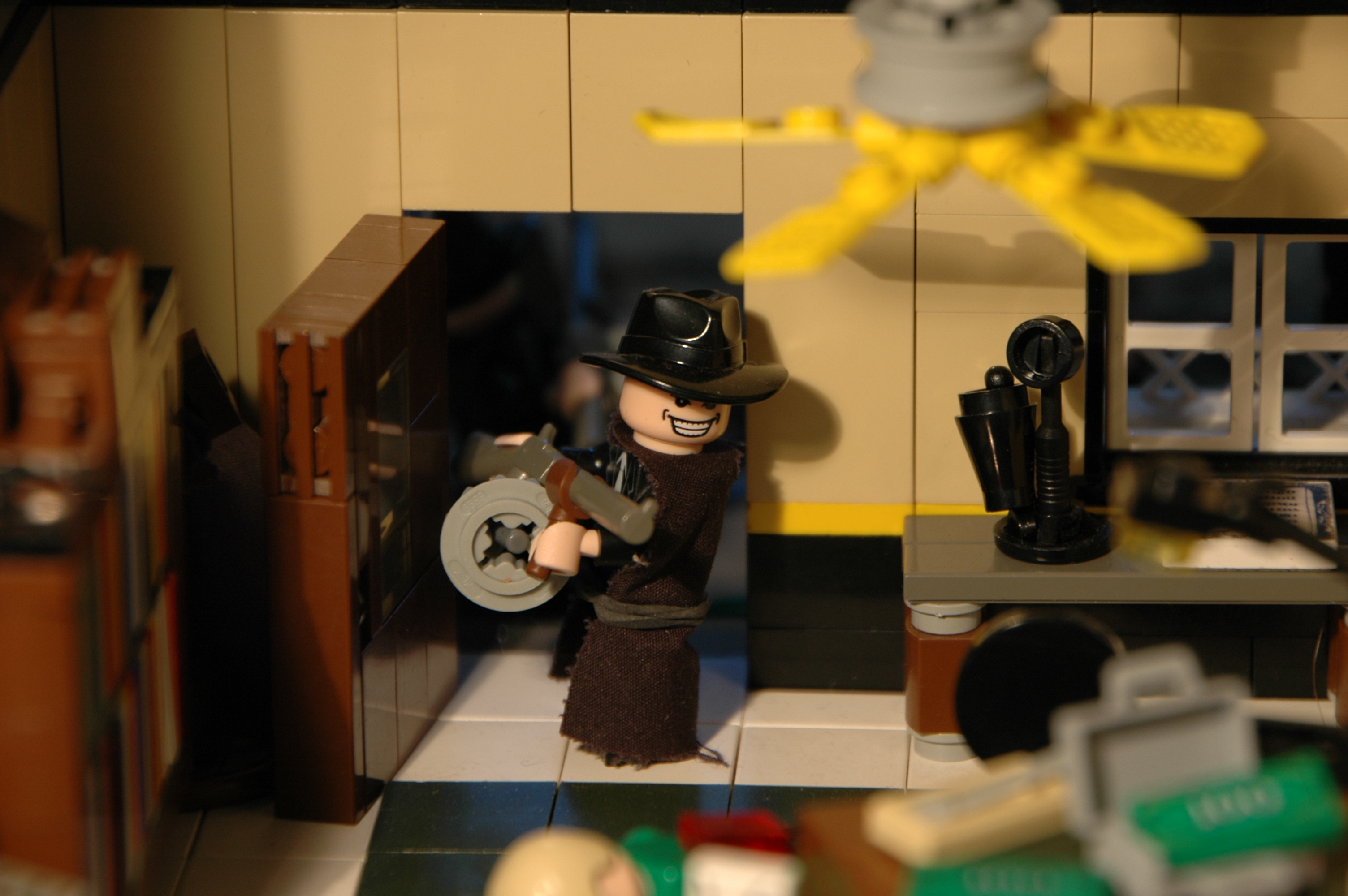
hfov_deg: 10.6
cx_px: 674
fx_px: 7295
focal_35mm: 195
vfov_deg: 7.0
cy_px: 448
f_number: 6
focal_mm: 130
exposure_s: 1/25
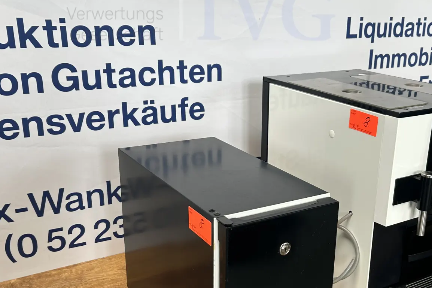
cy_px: 201
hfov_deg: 43.1
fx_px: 540
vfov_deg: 29.6
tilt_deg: -21.5
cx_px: 282
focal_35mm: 45
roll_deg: -1.7
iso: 40
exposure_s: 1/121
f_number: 1.5
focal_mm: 5.7
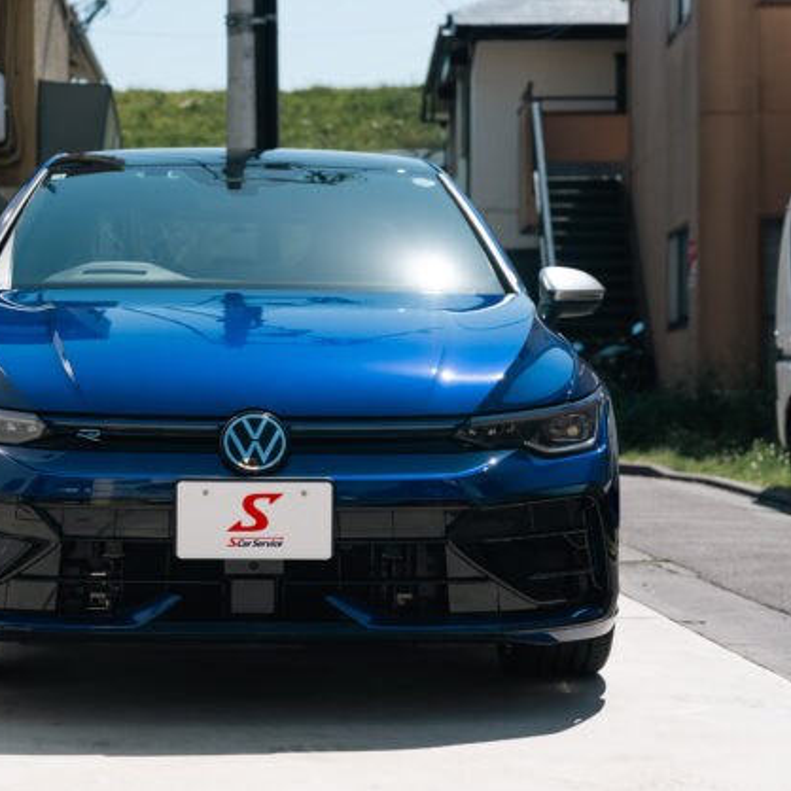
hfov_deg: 19.2
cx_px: 269
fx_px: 2327
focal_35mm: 90
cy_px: 396
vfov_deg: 19.3
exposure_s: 1/800
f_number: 4.5
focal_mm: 70
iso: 100
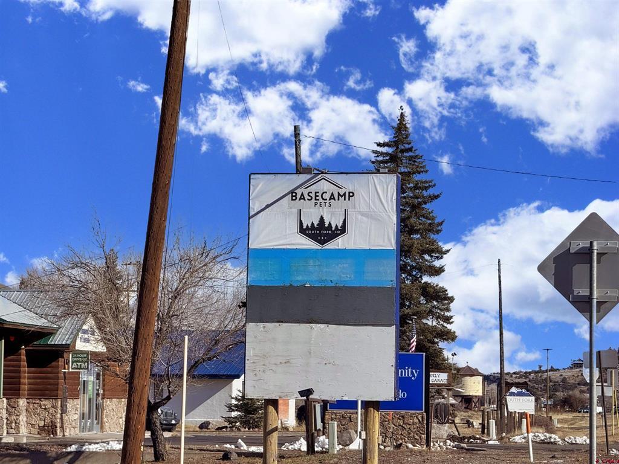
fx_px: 2396
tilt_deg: +4.2
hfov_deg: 14.7
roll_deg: -1.1
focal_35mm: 134
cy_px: 232
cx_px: 310
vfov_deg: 11.1
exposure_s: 1/2611
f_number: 2.8
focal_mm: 15.66
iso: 50
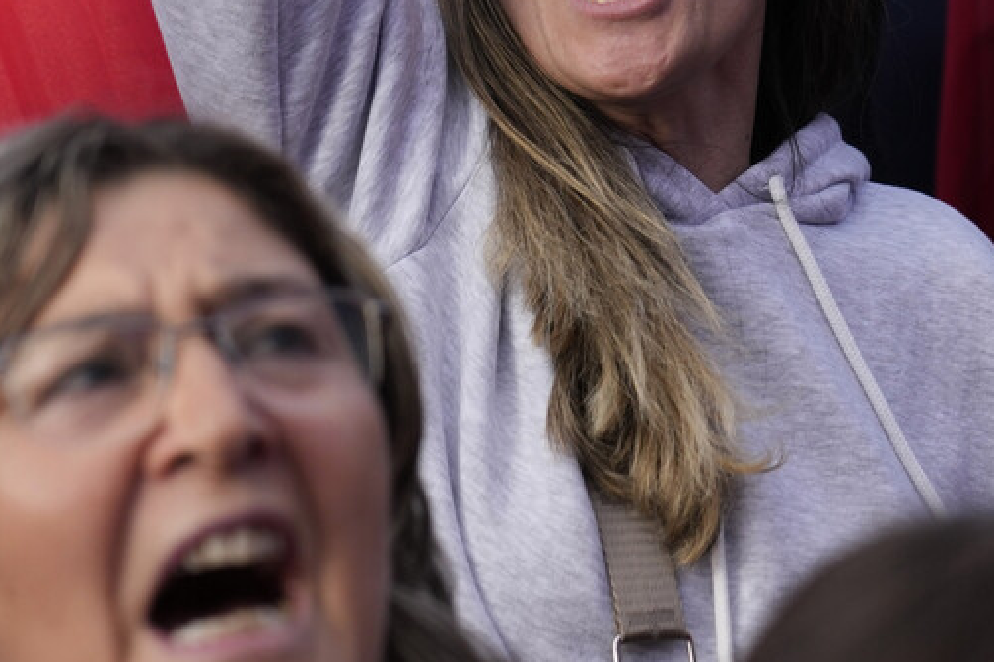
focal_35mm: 165
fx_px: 4555
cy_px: -330
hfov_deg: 12.4
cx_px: 657
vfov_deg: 8.1
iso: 250
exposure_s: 1/2000
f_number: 2.8
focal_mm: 52
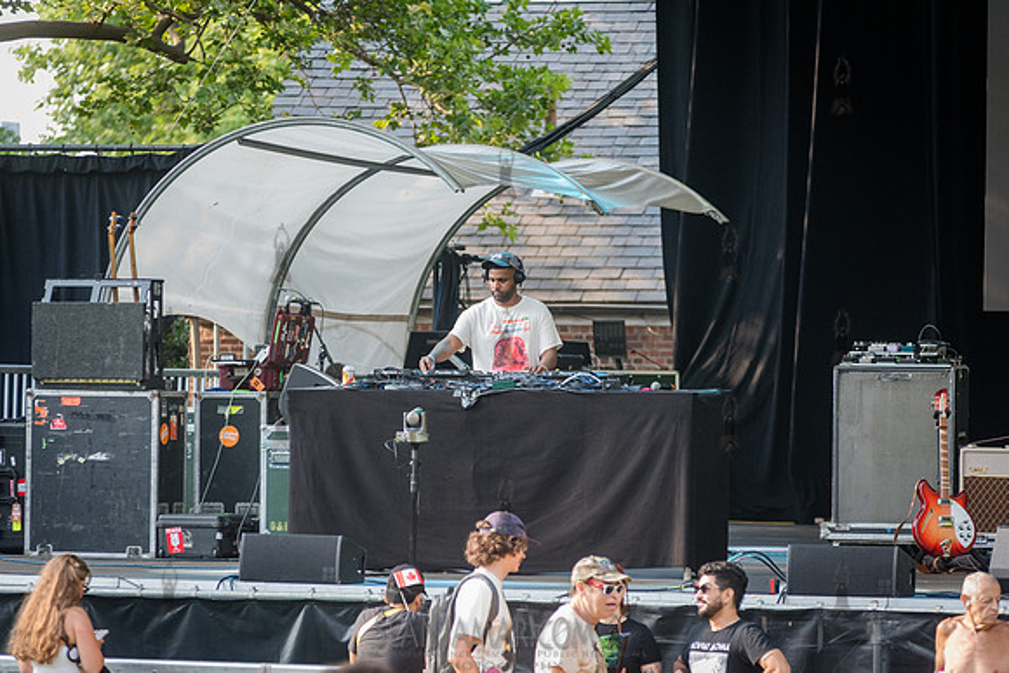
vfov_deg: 8.1
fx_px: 4766
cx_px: 504
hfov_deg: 12.1
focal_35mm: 170
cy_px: 336
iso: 2000
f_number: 4
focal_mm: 170
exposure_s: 1/800
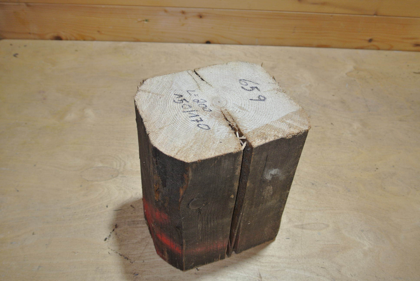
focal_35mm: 35
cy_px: 140
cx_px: 210
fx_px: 409
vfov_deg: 38.0
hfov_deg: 54.4
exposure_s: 1/60
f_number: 4
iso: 160
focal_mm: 13.1
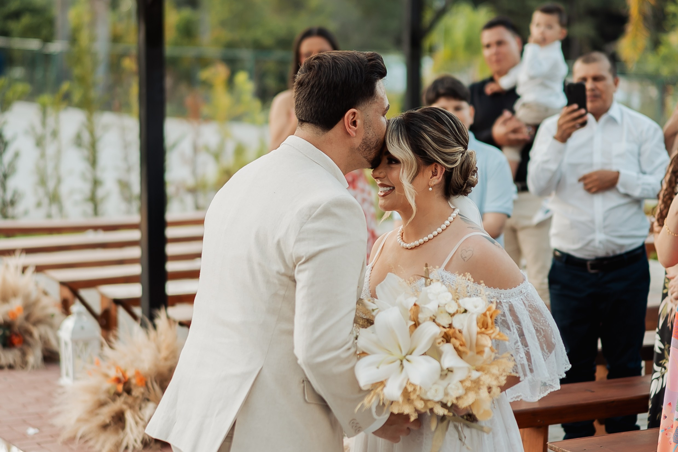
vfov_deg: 14.9
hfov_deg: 22.2
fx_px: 1725
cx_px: 339
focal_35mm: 92
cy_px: 238
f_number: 1.8
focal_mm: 55
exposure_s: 1/160
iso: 125
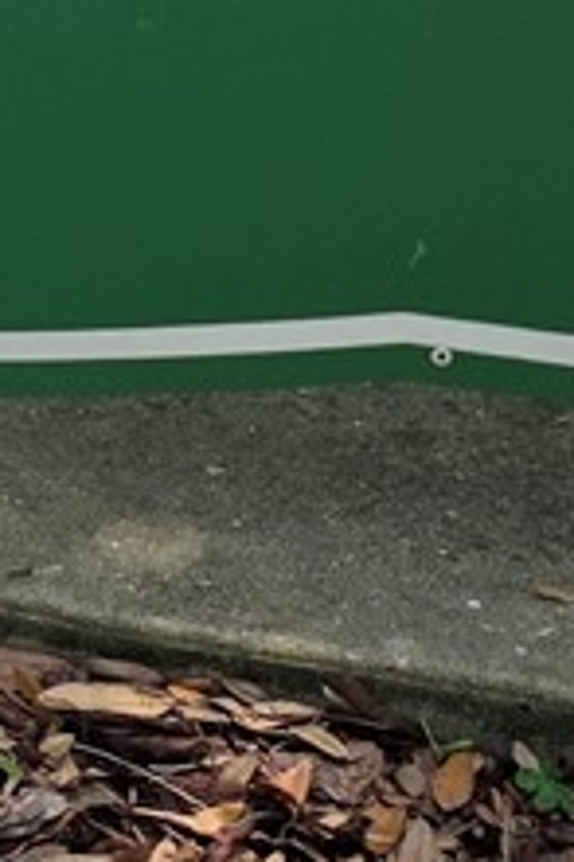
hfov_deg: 7.6
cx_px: -613
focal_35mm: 173
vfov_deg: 11.3
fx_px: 4144
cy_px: -495
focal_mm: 6.3
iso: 80
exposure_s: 1/1946
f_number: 1.7
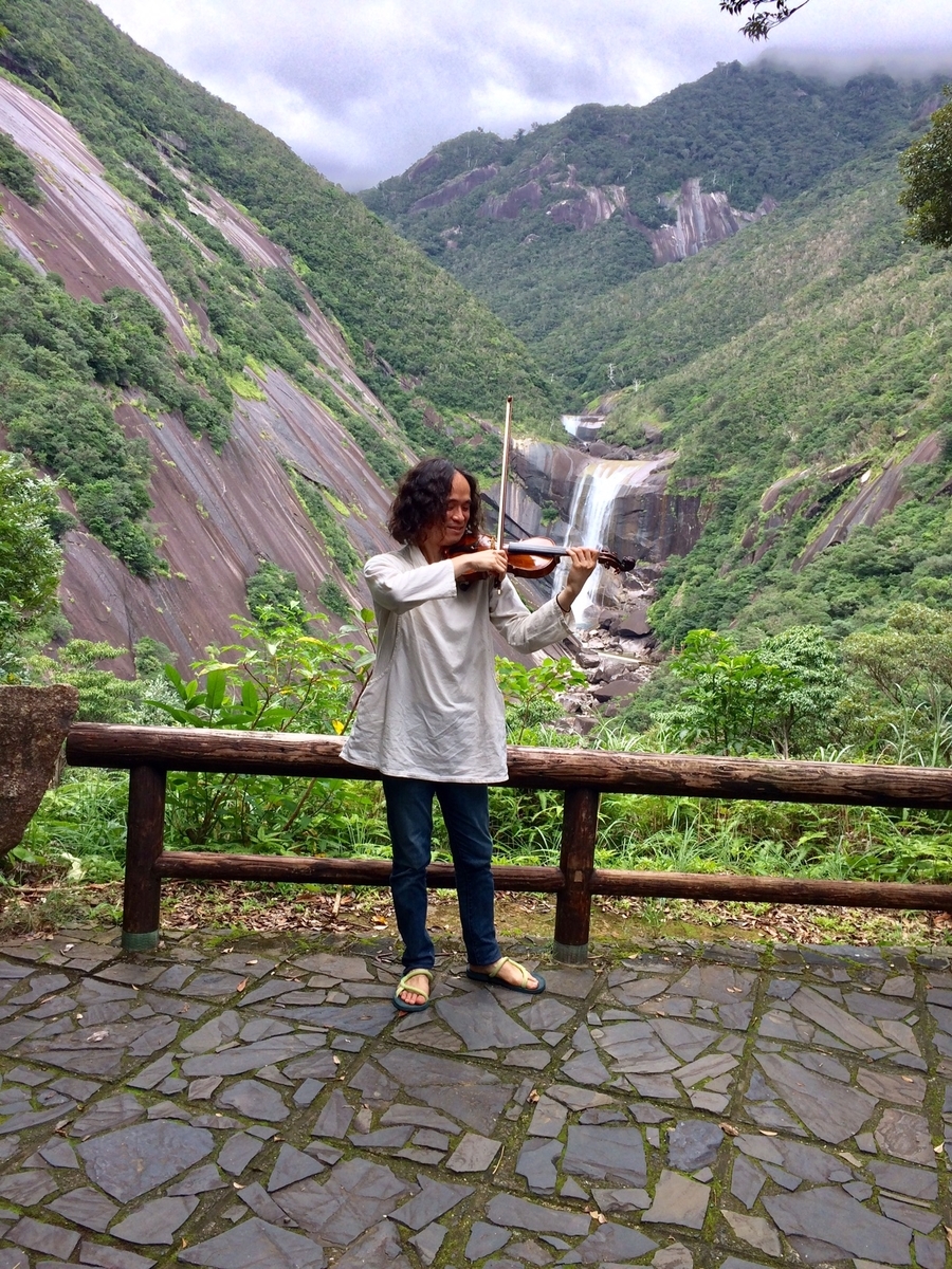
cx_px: 476
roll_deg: -2.6
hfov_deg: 48.2
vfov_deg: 61.7
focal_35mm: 29
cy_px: 634
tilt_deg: -6.7
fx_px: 1063
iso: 32
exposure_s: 1/398
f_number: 2.2
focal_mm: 4.15
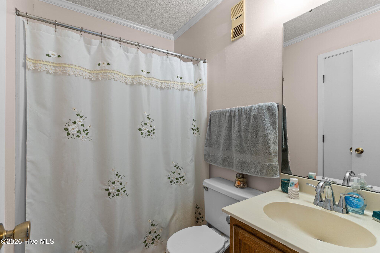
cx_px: 190
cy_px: 126
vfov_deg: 70.4
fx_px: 179
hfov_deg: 93.3
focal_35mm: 17
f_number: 7.1
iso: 160
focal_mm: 17
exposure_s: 2
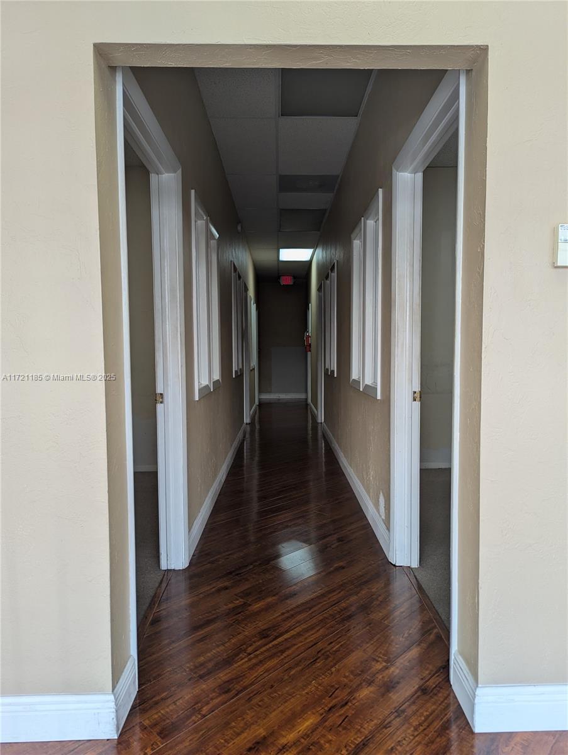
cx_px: 284
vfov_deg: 71.5
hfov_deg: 56.9
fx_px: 524
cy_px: 378
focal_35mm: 24
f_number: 1.85
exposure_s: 1/120
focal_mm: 6.81
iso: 46
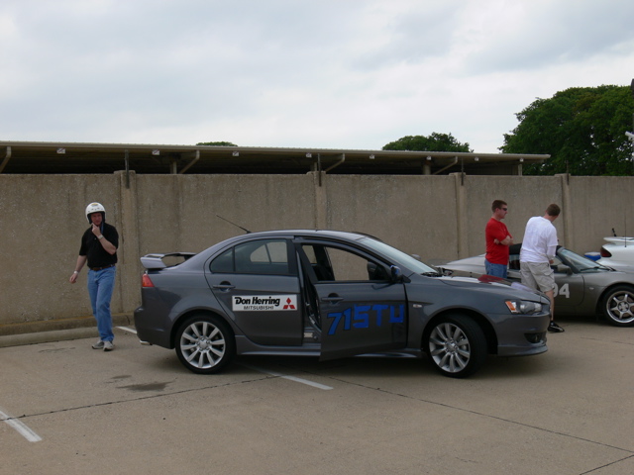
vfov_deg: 35.1
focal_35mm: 41
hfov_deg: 45.8
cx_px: 317
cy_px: 238
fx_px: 751
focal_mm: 8.7
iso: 80
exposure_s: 1/250
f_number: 5.6
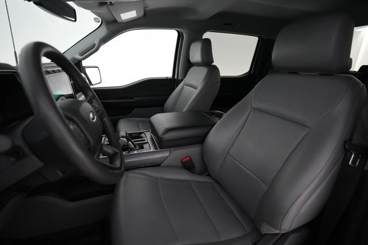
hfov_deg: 93.3
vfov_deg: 70.4
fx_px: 174
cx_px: 184
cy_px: 122
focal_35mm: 17
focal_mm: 17
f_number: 2.8
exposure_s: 1/160
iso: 4000
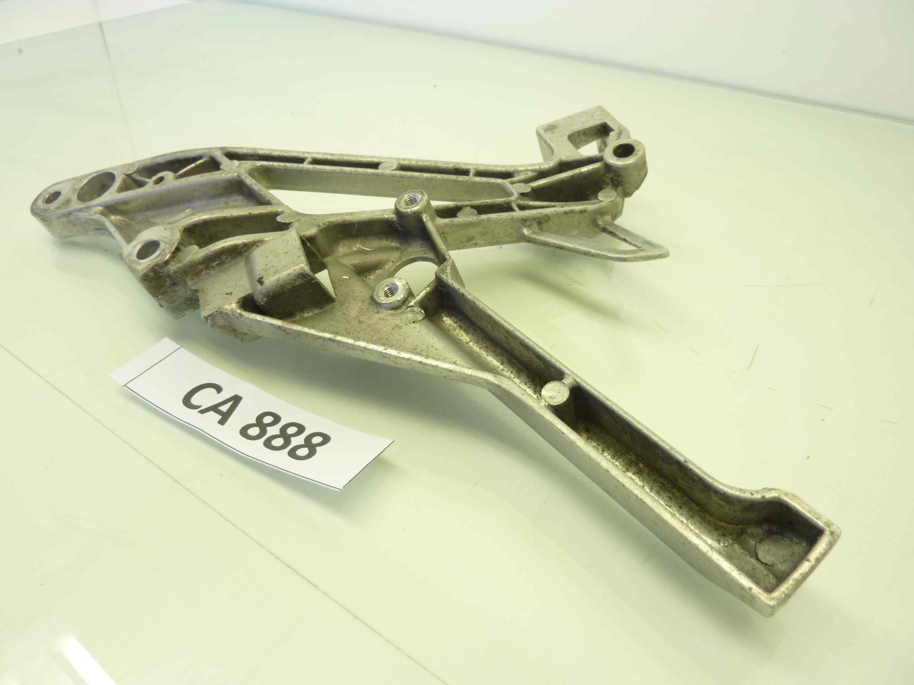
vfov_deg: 54.9
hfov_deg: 69.4
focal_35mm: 25
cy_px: 342
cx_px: 457
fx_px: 660
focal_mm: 4.1
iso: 80
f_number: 3.3
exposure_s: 1/25
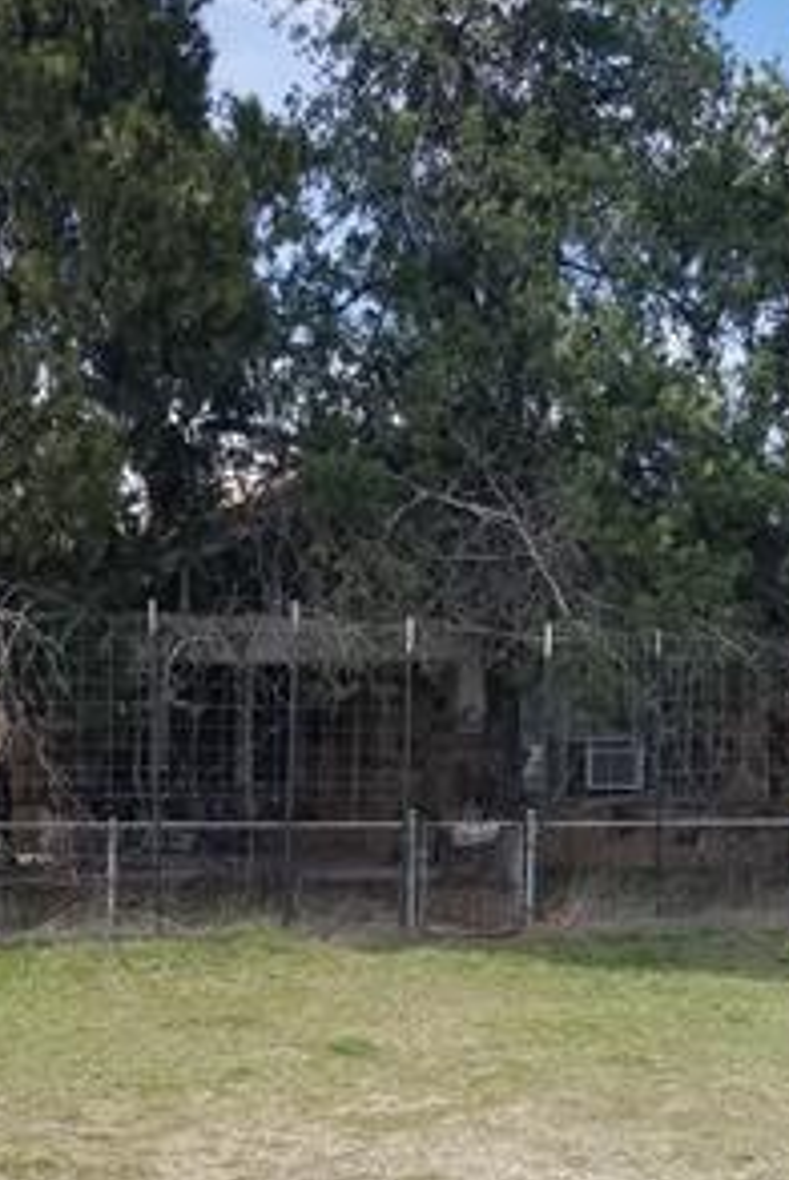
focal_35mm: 59
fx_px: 1935
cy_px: 797
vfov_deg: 33.6
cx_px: 527
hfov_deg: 22.9
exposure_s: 1/1852
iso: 50
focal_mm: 4.25
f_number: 1.7
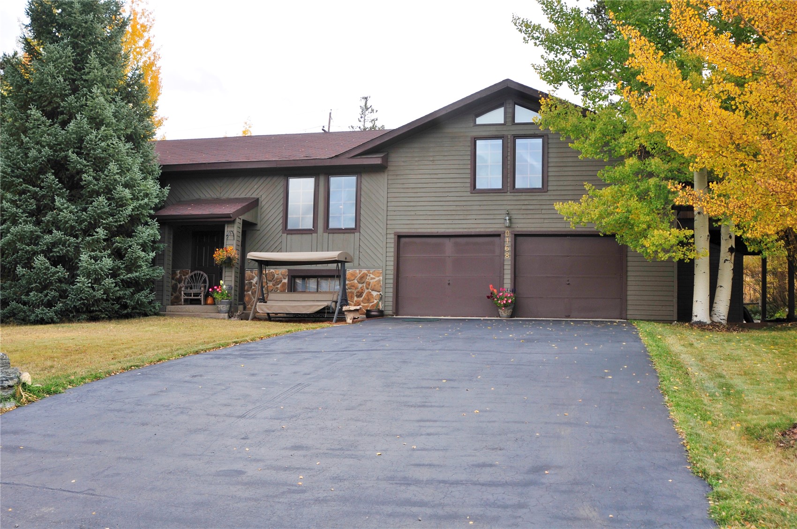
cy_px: 264
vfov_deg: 36.8
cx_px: 398
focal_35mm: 36
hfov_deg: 53.2
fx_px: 796
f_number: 8
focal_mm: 24
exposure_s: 1/250
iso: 200
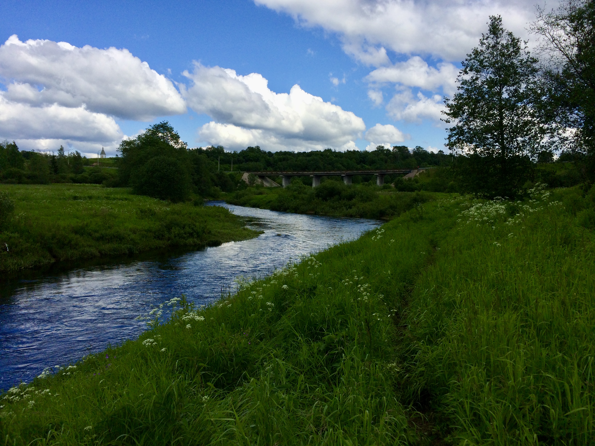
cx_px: 298
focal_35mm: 30
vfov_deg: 46.8
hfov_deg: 60.0
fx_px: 516
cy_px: 223
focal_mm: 4.12
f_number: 2.2
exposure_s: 1/3425
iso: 40
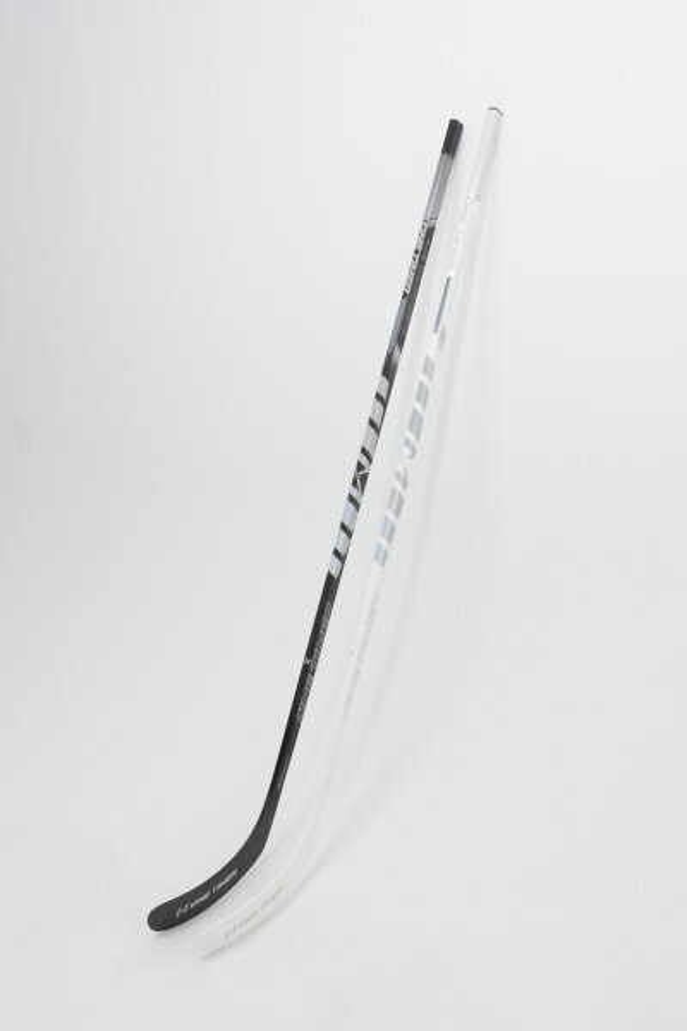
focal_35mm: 42
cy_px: 516
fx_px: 1202
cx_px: 344
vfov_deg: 46.4
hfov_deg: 31.9
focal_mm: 28
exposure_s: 1/160
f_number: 8
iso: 160
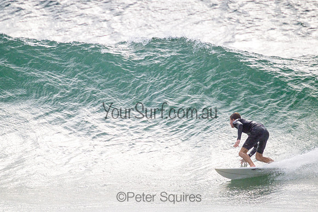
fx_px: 8226
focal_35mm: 931
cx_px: 159
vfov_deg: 1.5
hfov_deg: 2.2
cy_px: 97
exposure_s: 1/2000
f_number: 11
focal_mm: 800
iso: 800
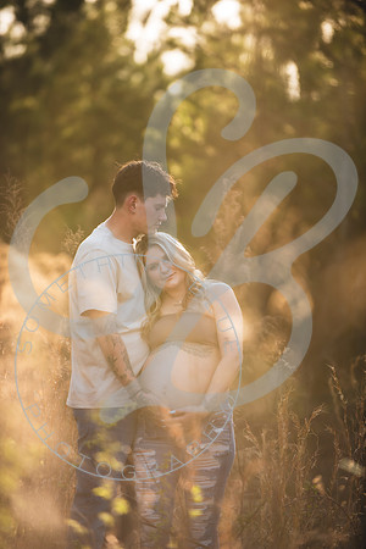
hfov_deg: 6.9
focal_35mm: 200
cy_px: 274
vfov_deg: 10.3
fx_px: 3050
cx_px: 183
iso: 100
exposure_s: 1/400
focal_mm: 200
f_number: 2.8
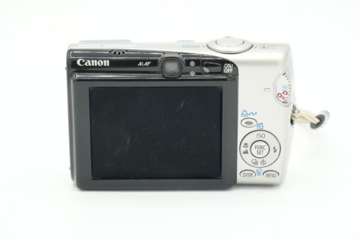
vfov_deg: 13.0
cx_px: 180
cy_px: 120
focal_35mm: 105
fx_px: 1050
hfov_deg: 19.5
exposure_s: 1/100
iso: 800
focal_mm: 70
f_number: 14
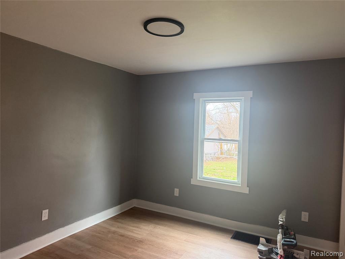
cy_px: 130
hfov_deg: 71.6
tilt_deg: -0.8
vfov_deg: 56.8
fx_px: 239
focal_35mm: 24
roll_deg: -1.5
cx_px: 172
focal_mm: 6.76
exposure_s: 1/120
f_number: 1.78
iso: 320
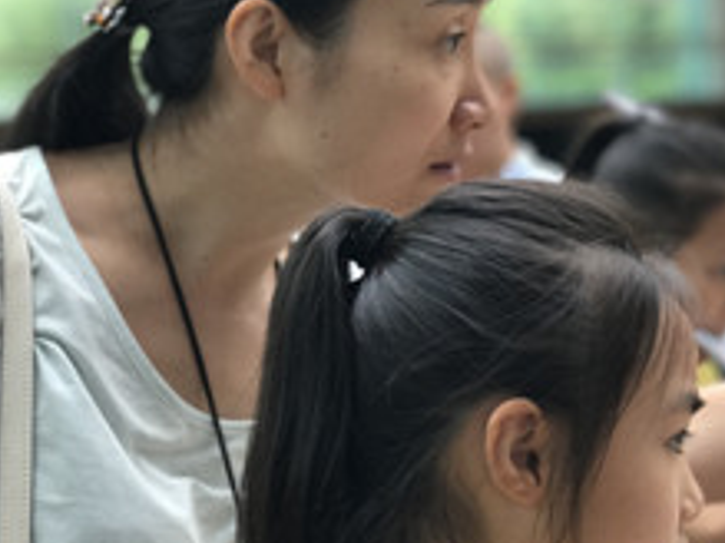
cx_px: 632
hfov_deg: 18.6
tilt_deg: -7.4
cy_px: 454
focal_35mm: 104
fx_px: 2177
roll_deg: +1.8
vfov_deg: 14.1
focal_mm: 6.6
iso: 40
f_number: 2.8
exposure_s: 1/50
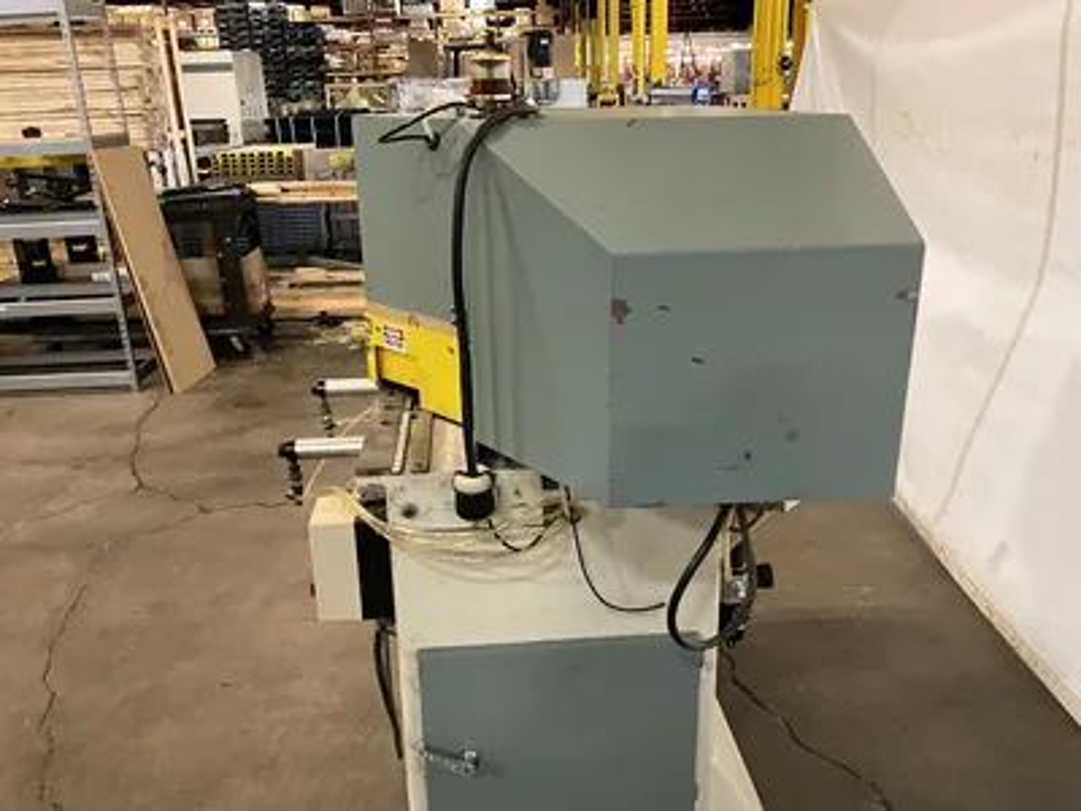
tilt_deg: -19.7
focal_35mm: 29
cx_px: 540
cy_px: 406
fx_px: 906
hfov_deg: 61.7
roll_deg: +2.1
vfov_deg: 48.2
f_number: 1.8
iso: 320
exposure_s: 1/41
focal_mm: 3
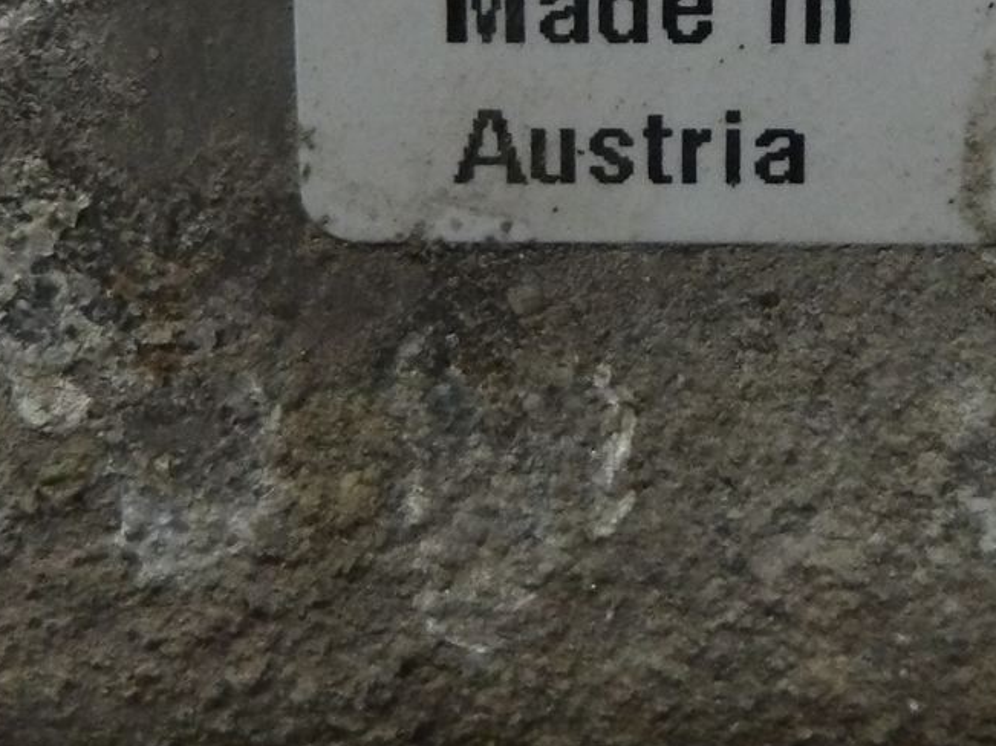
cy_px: -54
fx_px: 2445
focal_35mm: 85
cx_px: 690
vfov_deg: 16.9
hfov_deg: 22.9
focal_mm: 4.9
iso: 800
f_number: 3
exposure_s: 1/60
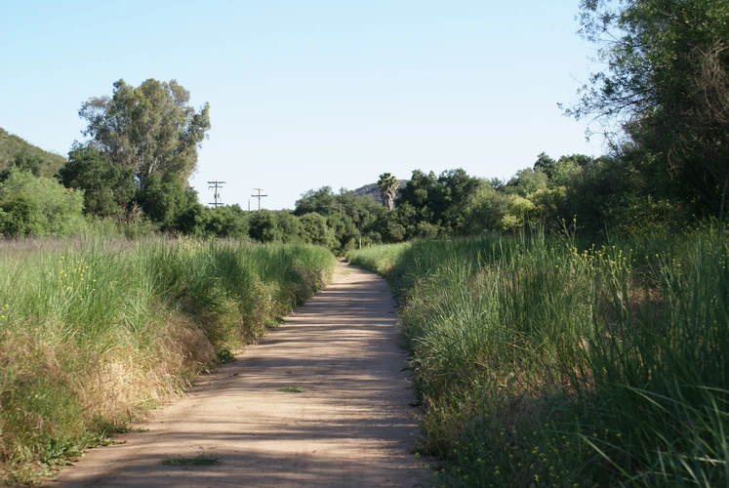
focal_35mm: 68
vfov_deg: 20.2
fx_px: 1368
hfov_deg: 29.8
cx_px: 364
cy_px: 244
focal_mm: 45
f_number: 9
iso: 100
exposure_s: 1/160
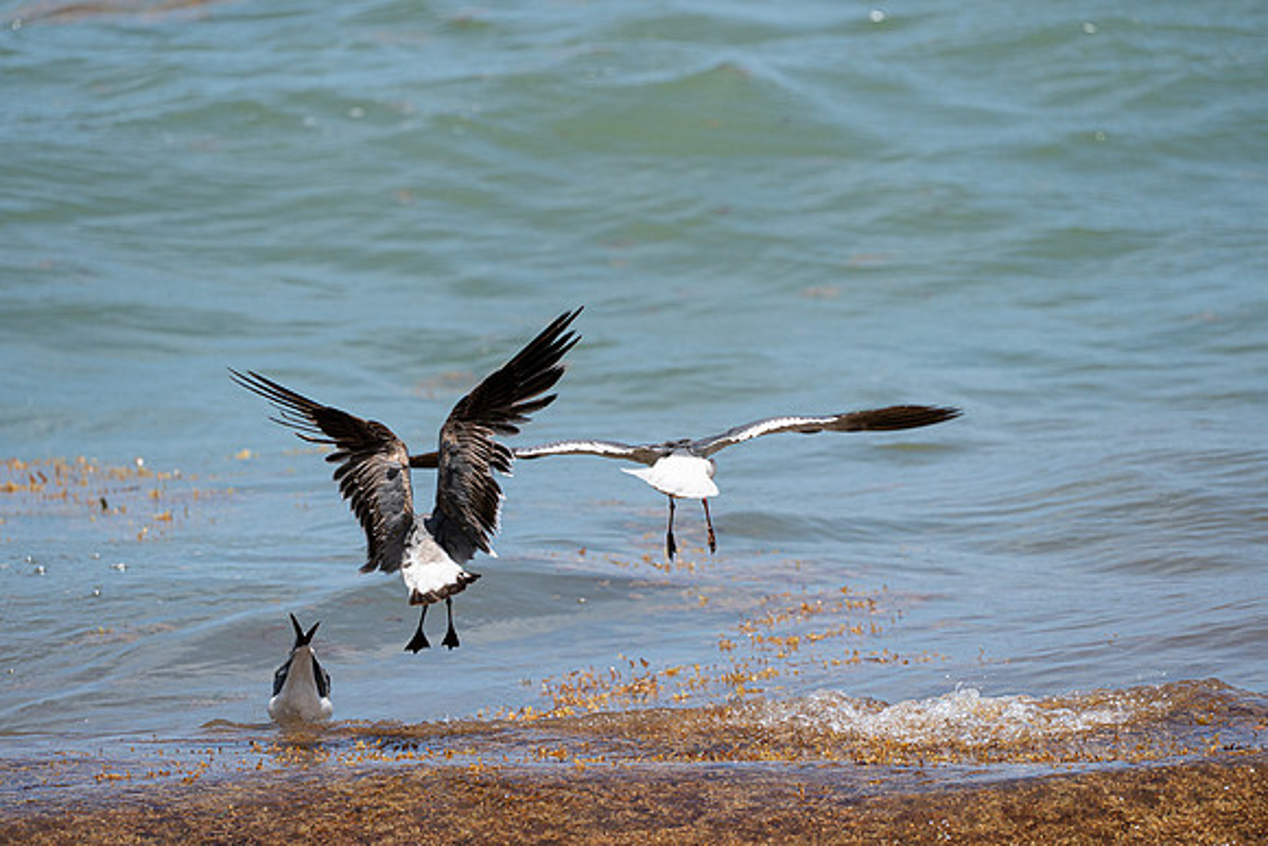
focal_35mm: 400
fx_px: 14092
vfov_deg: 3.4
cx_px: 634
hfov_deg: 5.2
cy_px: 423
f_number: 10
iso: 640
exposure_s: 1/1250
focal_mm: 400
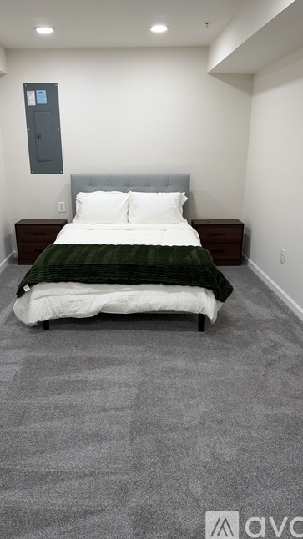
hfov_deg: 42.8
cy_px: 266
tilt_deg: -17.2
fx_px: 386
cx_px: 132
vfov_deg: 69.9
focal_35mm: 27
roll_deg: +0.4
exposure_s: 1/120
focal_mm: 6.76
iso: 100
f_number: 1.78
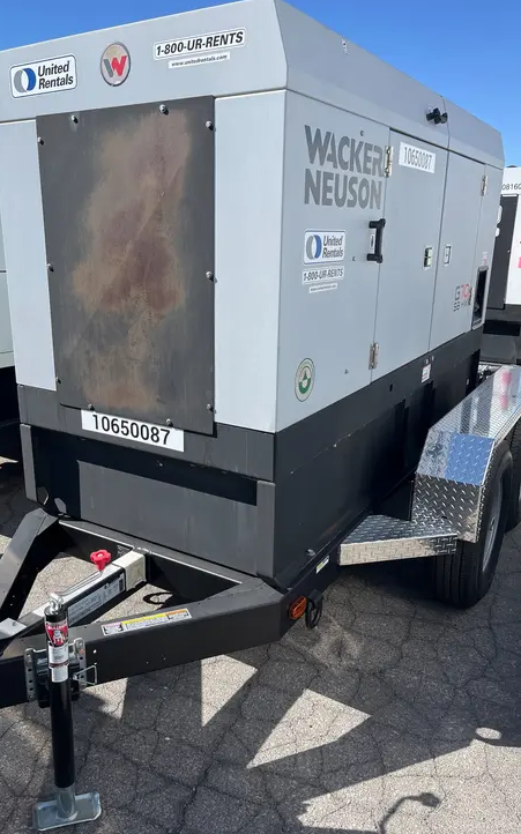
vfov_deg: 66.5
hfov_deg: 44.4
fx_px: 636
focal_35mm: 28
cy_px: 412
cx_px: 229
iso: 50
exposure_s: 1/2688
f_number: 1.6
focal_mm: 5.1
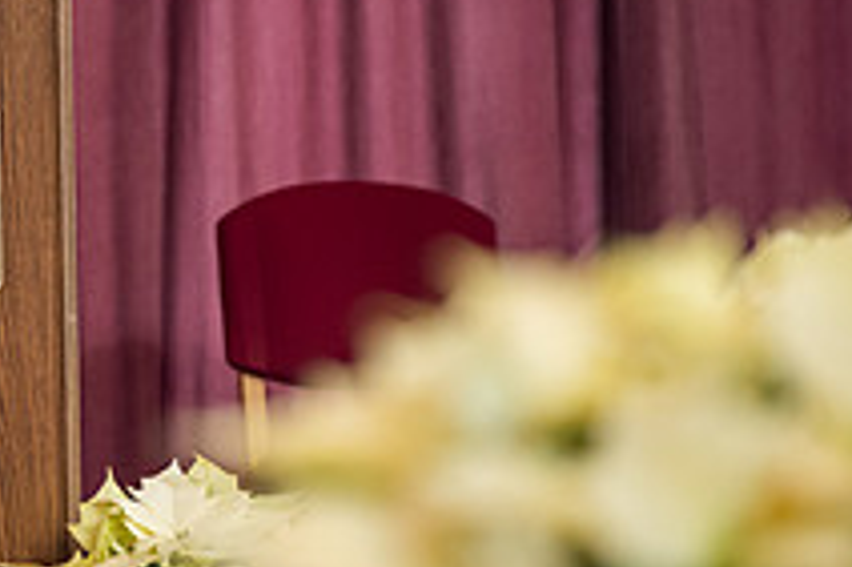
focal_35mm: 507
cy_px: 10
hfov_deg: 4.1
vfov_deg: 2.7
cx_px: -217
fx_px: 11989
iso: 1600
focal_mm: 185
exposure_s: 1/200
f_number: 3.2
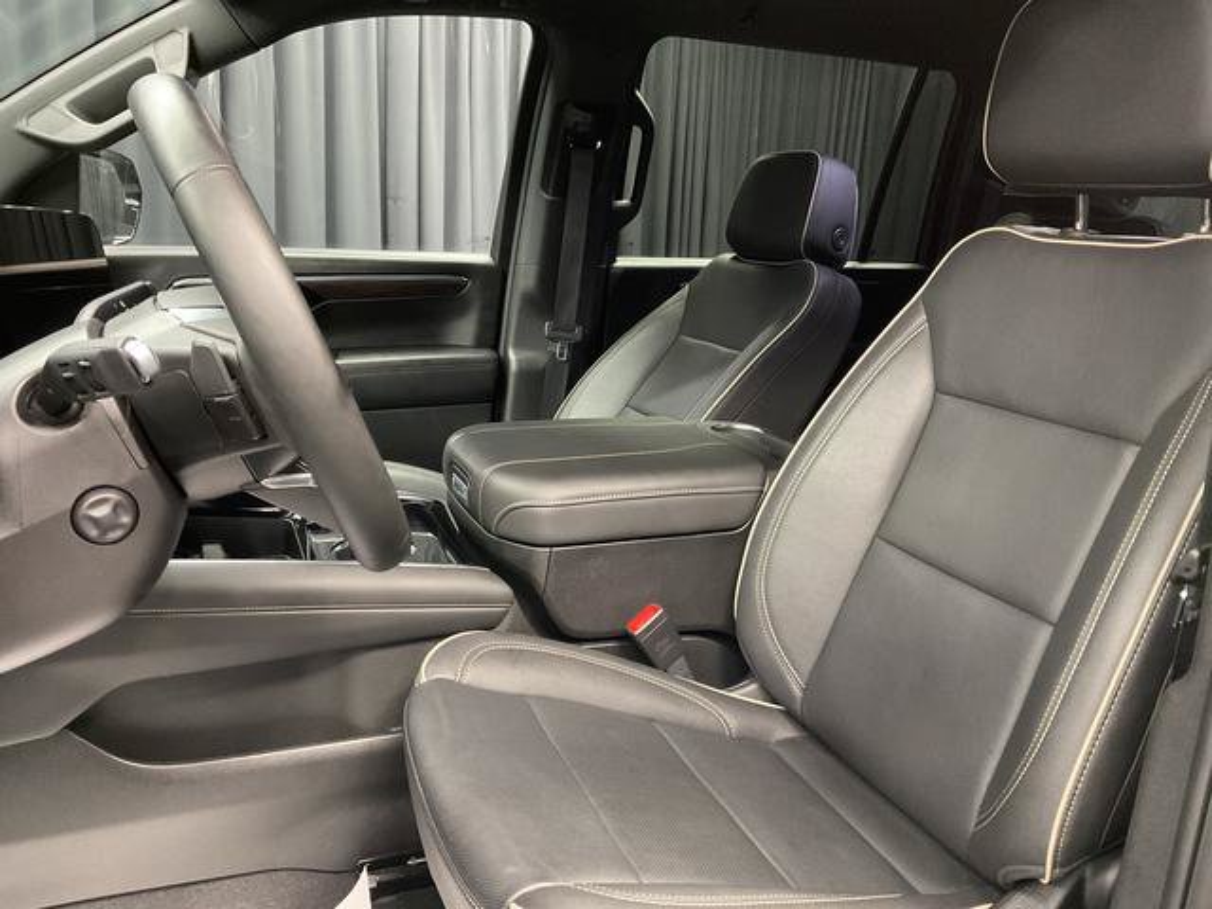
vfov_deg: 48.2
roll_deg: -4.0
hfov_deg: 61.7
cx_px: 606
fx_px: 1015
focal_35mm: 29
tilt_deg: -12.8
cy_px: 454
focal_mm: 3
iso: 320
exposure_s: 1/30
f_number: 1.8
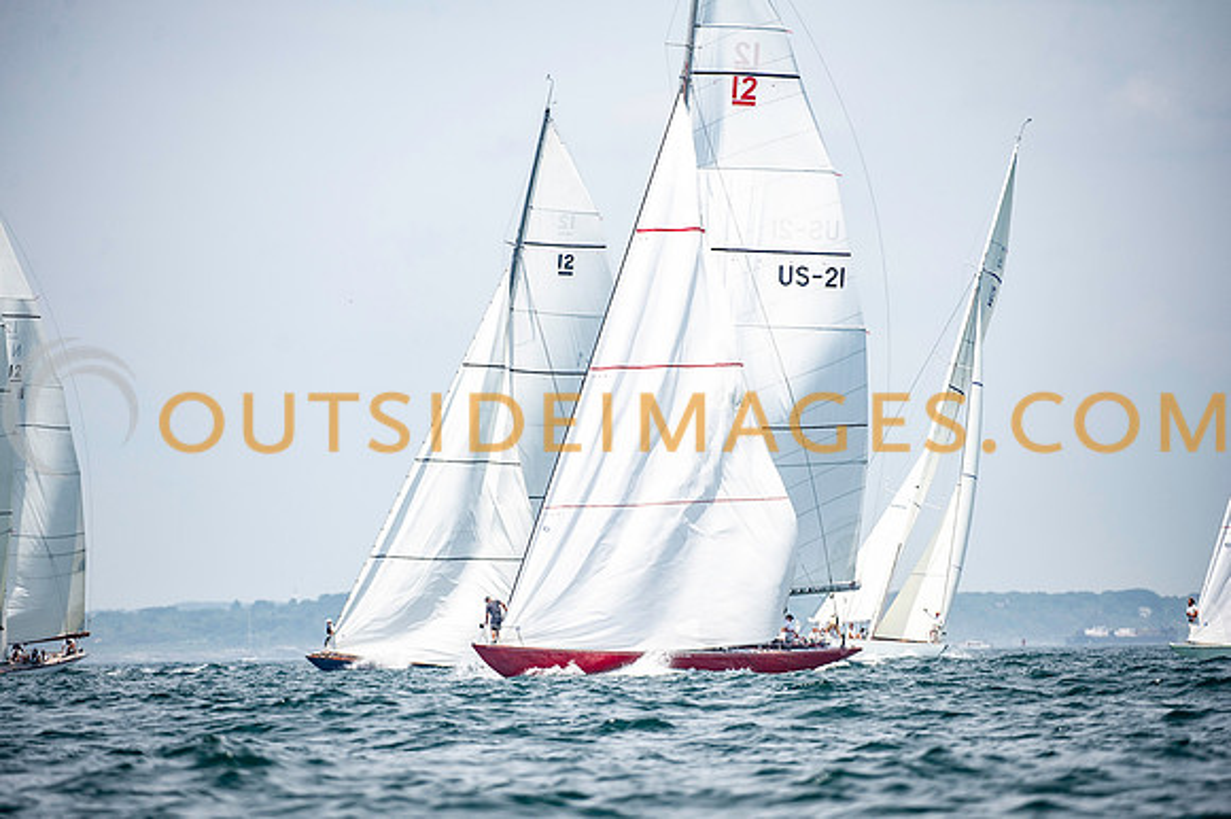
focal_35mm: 300
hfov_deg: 6.9
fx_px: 10268
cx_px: 616
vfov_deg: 4.6
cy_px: 410
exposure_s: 1/2500
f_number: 5
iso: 400
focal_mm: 290
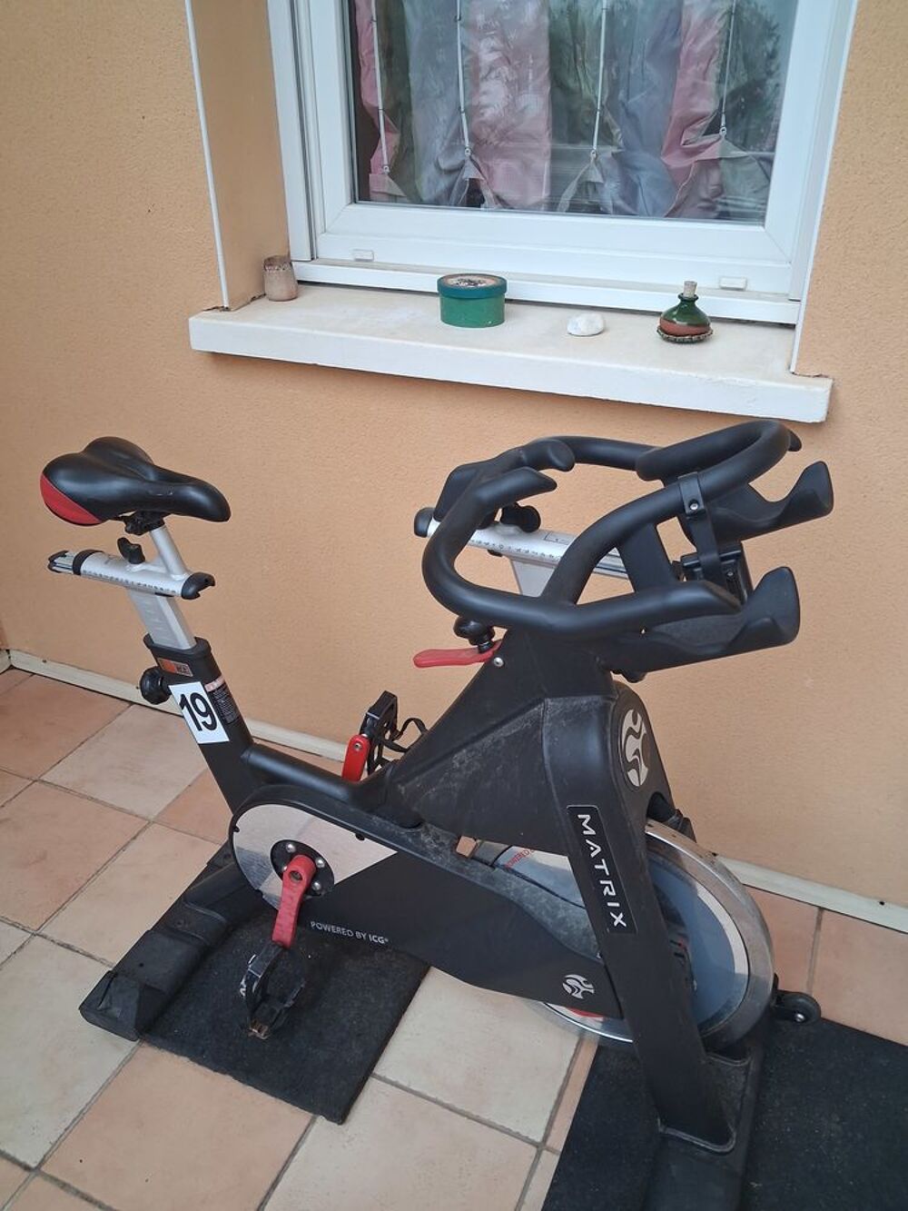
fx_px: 944
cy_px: 606
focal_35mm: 27
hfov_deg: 51.4
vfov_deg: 65.3
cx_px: 454
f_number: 1.8
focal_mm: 4
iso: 320
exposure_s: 1/100
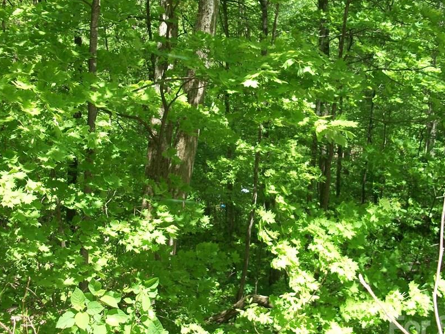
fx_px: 527
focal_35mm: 41
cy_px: 182
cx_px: 216
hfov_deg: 45.8
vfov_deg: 35.1
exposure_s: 1/250
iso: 80
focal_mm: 5.7
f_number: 2.9
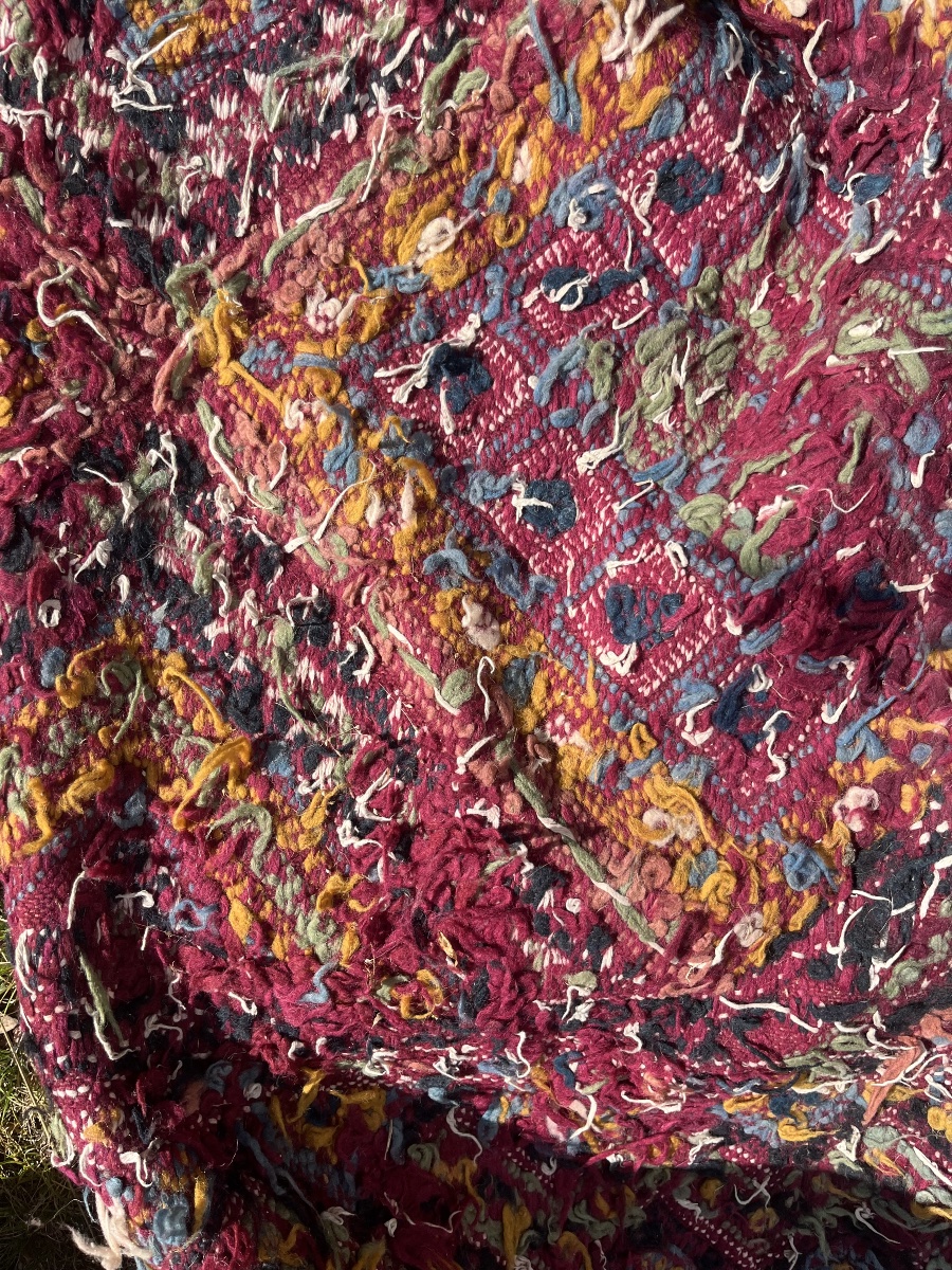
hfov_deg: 53.1
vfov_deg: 67.3
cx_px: 476
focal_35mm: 26
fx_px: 953
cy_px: 635
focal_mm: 5.1
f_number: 1.6
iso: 50
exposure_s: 1/1957
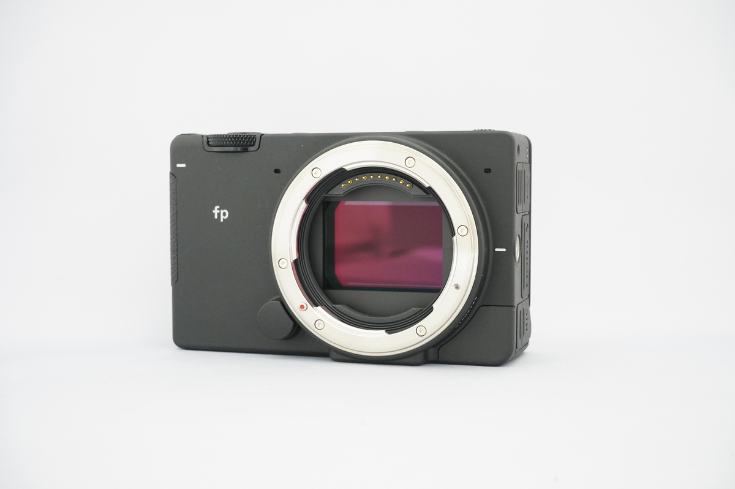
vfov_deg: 28.0
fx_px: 979
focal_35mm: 48
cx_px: 368
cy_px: 244
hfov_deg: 41.1
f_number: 11
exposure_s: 1/25
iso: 6400
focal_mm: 48
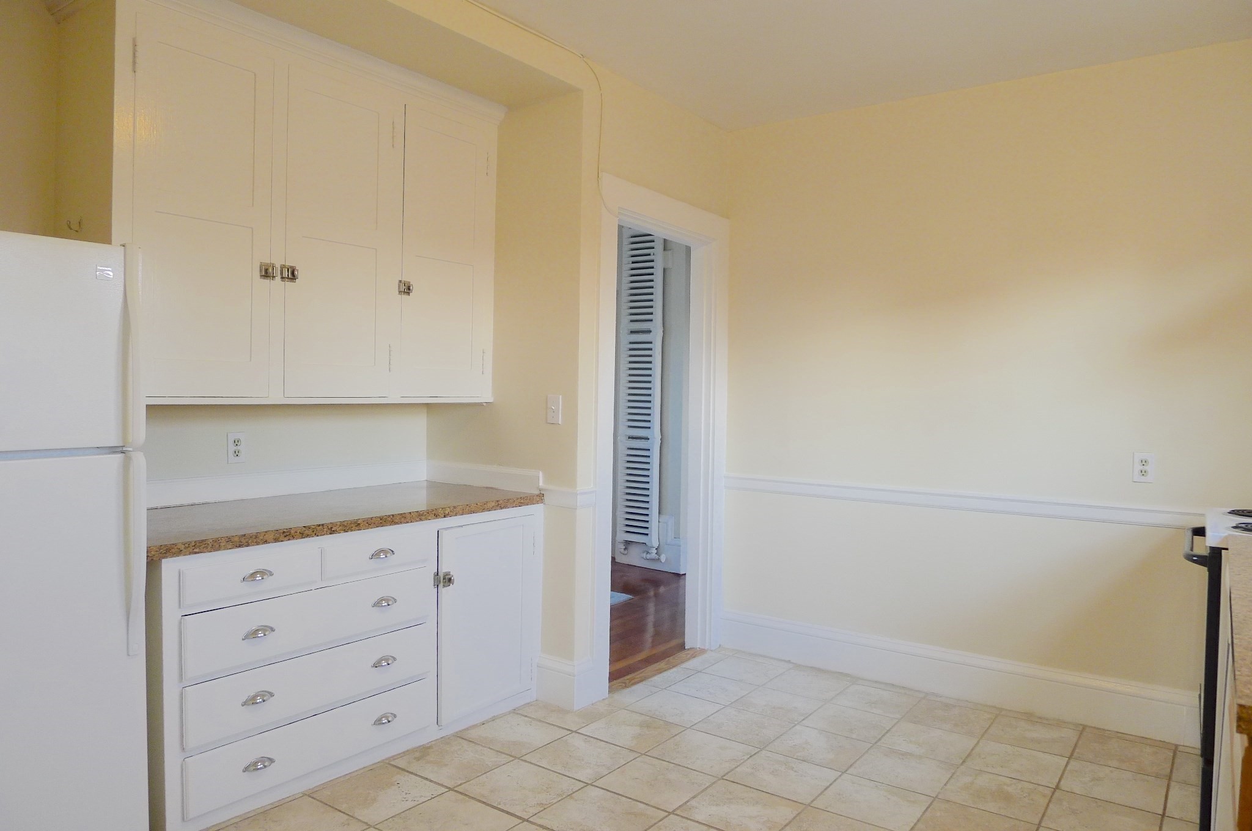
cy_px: 416
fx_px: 834
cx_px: 626
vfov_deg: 53.0
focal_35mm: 24
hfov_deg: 73.8
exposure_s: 1/60
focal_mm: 5.1
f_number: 2
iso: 160
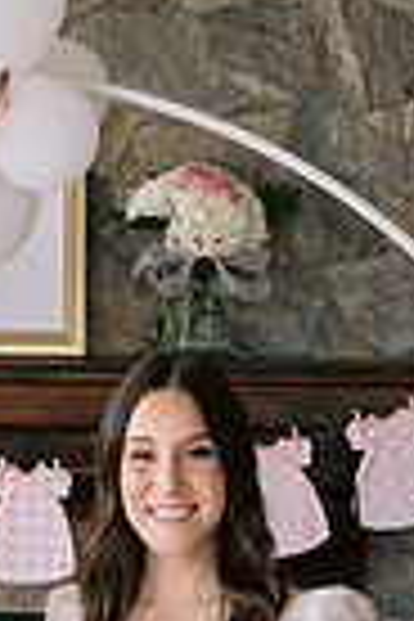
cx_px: -32
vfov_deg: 12.2
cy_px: 814
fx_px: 2812
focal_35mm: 163
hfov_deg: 8.4
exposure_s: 1/500
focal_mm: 50
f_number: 4
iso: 200
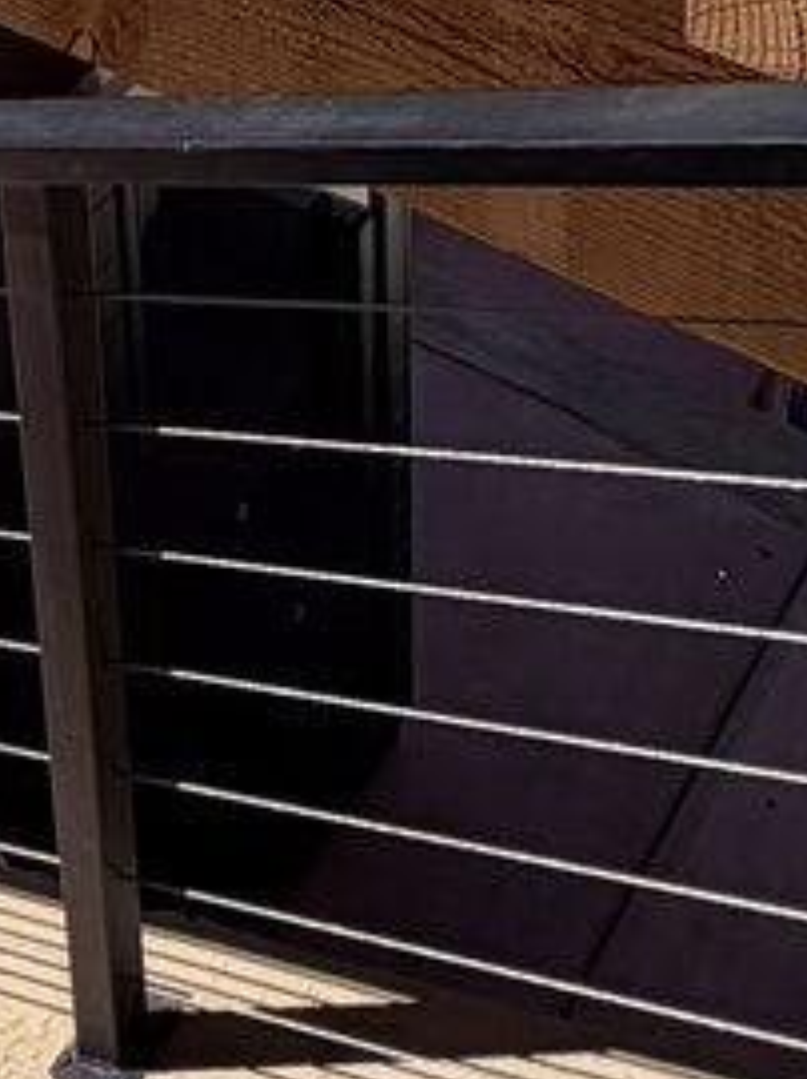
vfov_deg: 19.5
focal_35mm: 83
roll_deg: +1.8
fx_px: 2584
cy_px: -679
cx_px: 236
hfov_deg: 17.7
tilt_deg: -23.1
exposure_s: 1/789
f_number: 2.2
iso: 20
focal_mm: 2.22
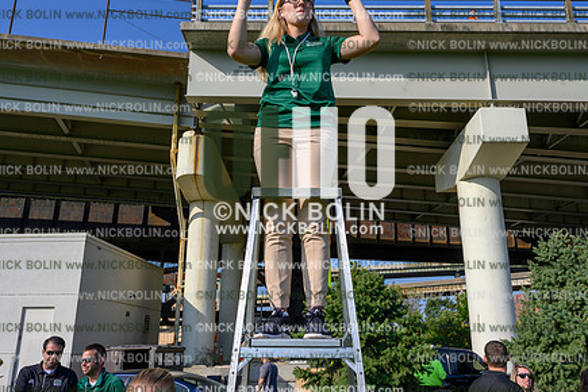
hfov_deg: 58.7
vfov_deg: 41.0
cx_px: 299
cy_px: 171
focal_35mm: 32
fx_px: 523
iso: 80
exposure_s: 1/320
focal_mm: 24
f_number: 7.1
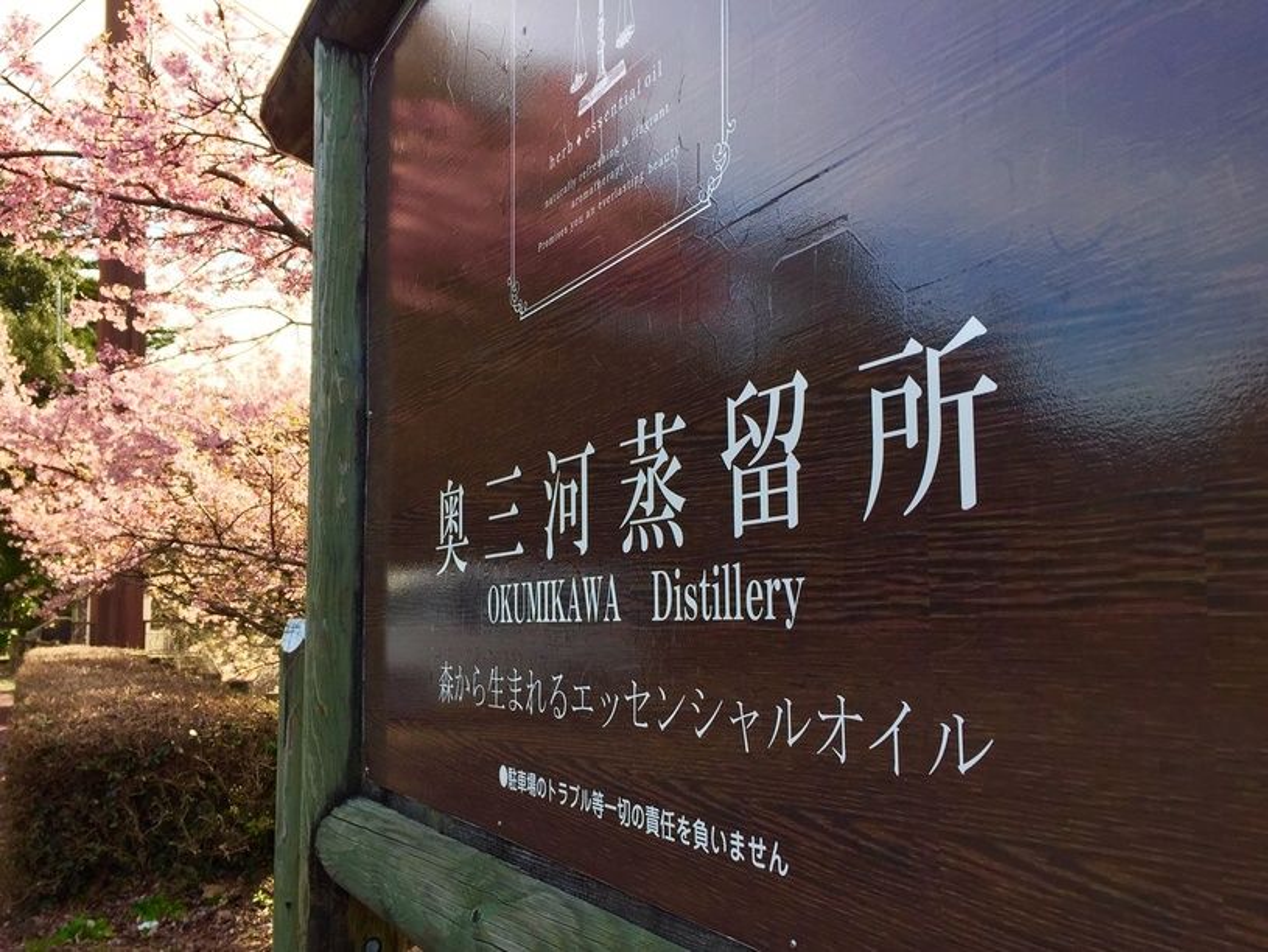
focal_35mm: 29
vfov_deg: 48.3
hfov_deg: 61.6
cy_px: 476
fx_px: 1063
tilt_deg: +3.1
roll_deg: -0.8
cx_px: 634
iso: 32
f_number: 2.2
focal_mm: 4.15
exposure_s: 1/282
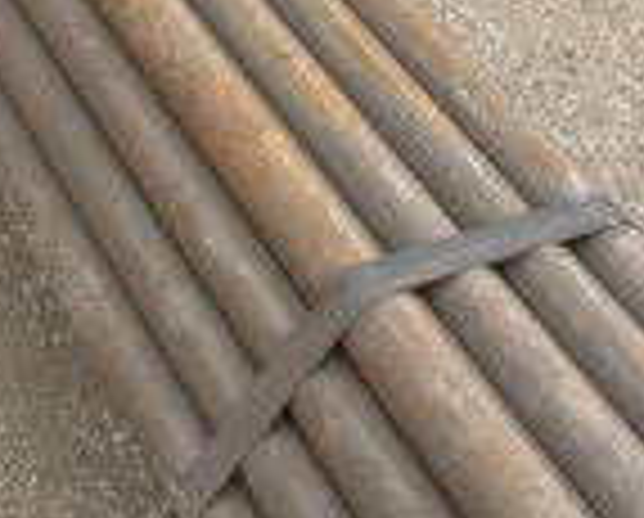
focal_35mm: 79
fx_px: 1509
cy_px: 122
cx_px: 252
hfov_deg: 24.0
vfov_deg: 19.3
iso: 25
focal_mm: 3
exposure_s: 1/568
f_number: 1.8
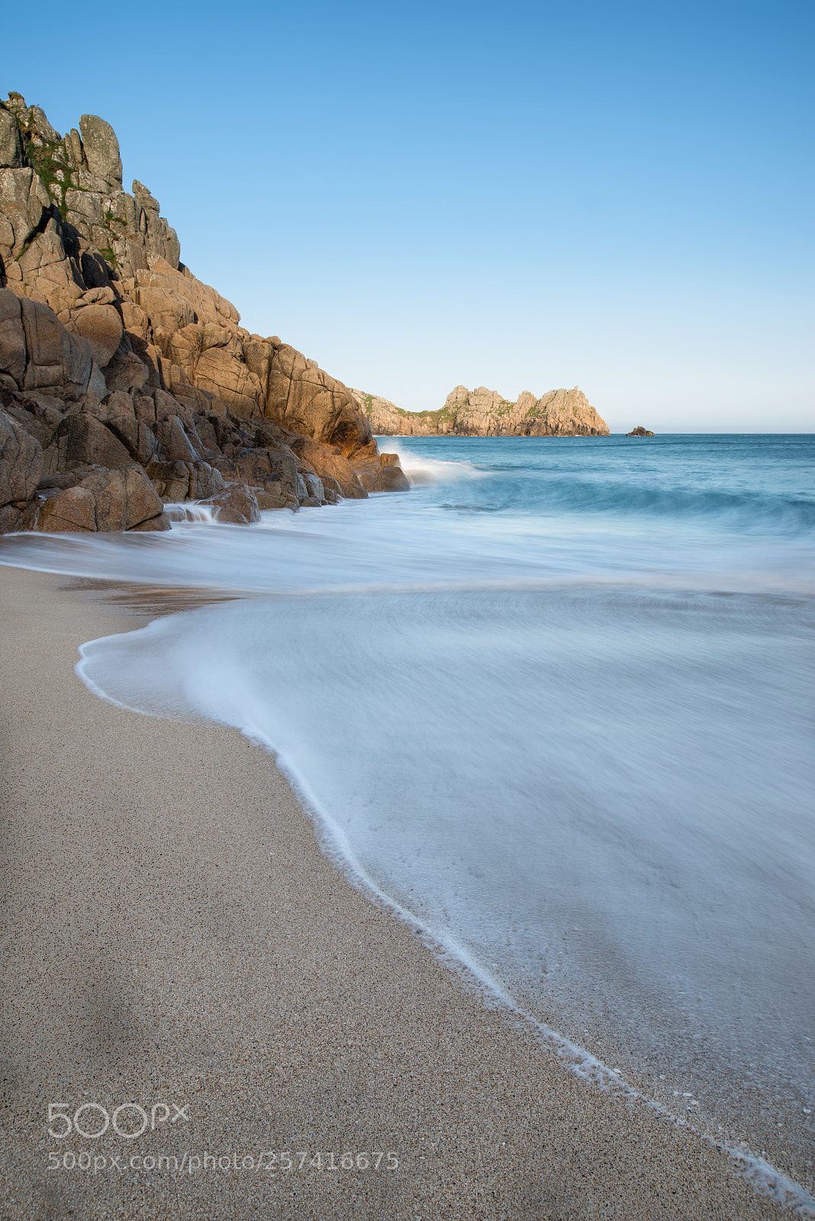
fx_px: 1086
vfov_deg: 58.7
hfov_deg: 41.1
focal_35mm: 32
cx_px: 408
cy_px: 610
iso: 100
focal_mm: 32
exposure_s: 1.6
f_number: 16
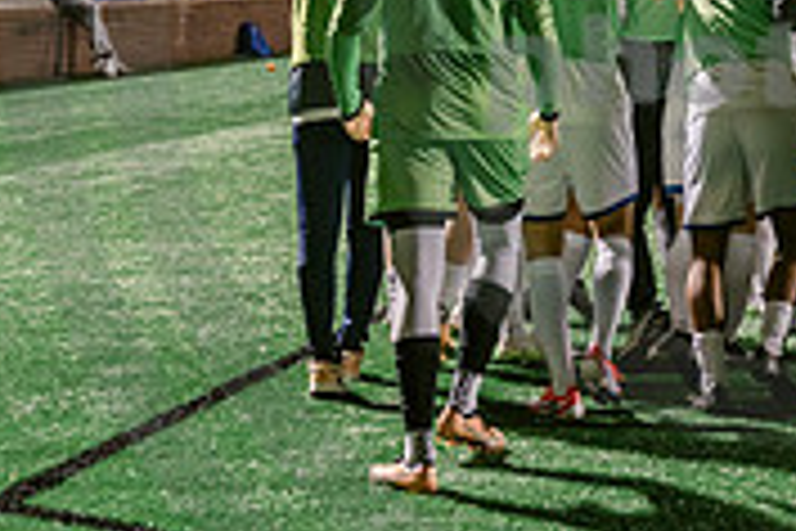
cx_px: 800
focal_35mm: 118
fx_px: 2609
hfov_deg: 17.0
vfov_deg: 11.5
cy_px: 7
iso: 2500
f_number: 4
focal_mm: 36
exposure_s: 1/80
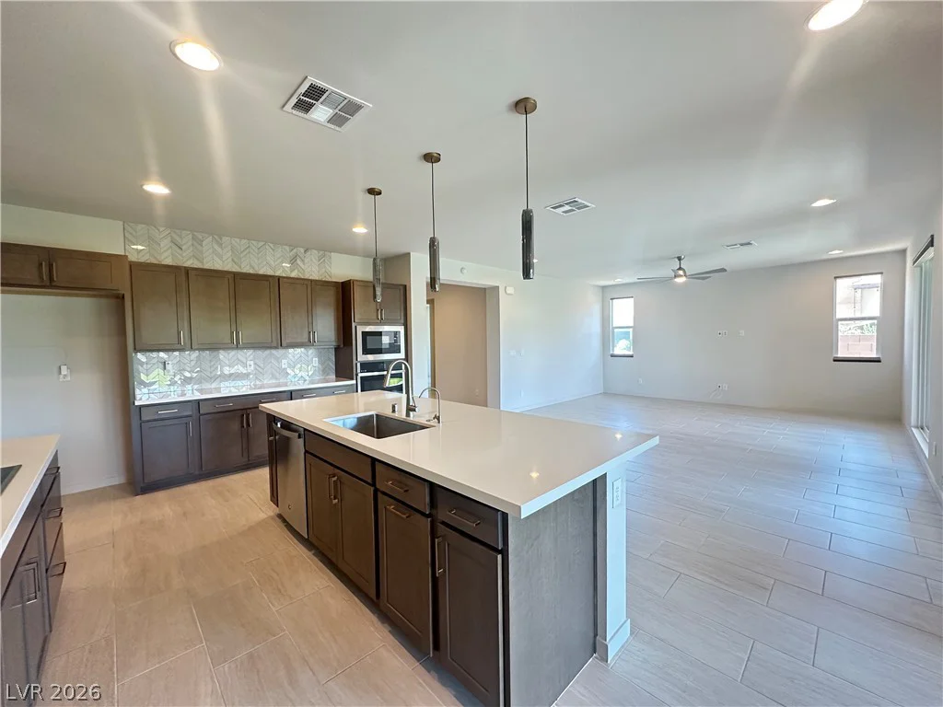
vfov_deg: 85.7
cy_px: 354
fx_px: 381
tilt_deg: -1.9
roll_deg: +1.4
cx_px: 472
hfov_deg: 102.1
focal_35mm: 14
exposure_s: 1/60
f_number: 2.2
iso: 250
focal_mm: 2.22
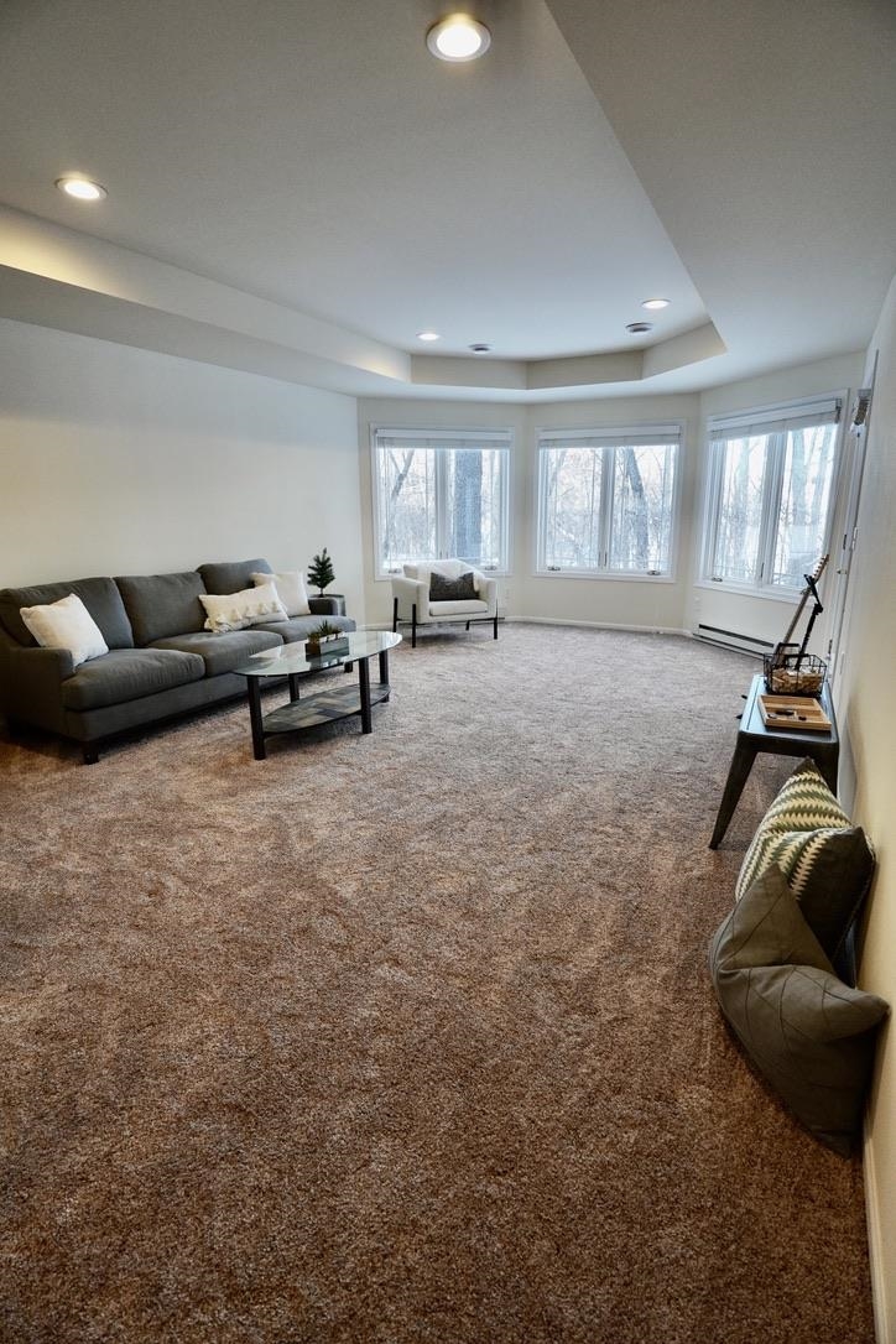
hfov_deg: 72.1
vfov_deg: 95.0
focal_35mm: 16
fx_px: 616
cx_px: 448
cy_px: 672
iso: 1000
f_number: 4
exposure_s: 1/160
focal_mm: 11
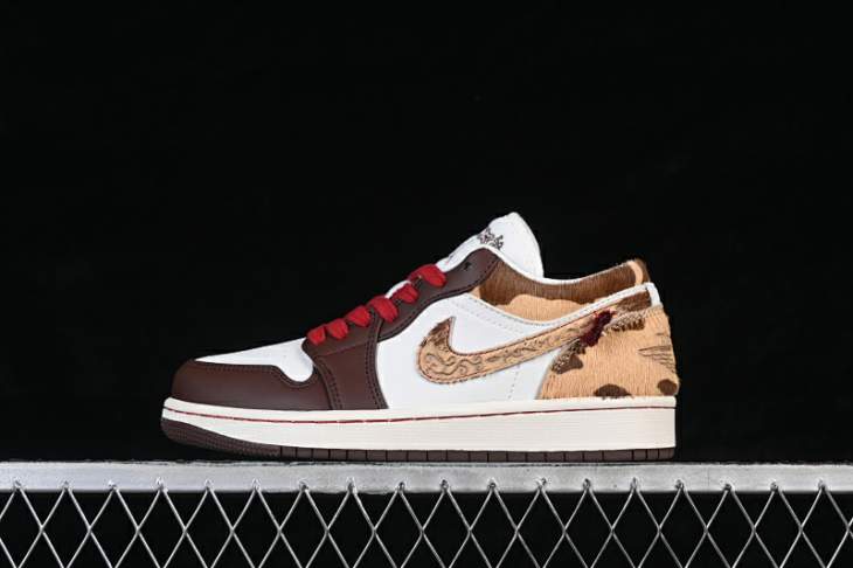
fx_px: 1776
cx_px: 426
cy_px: 284
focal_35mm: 75
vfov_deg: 18.2
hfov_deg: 27.0
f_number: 8
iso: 160
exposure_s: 1/80
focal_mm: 50
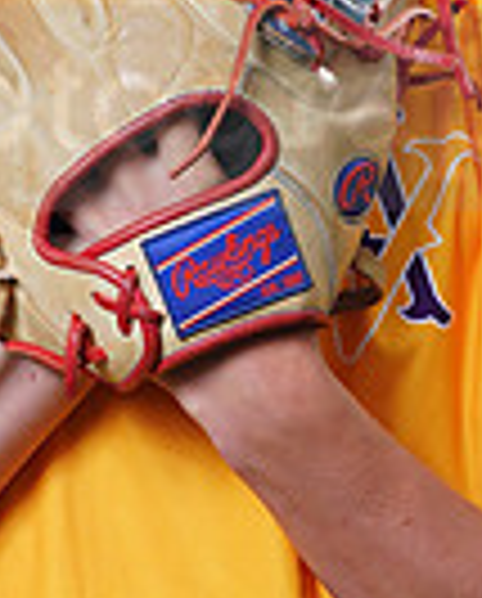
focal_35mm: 816
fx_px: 14501
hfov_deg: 1.9
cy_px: 67
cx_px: 97
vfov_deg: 2.4
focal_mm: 200
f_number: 8
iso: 100
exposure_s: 1/250
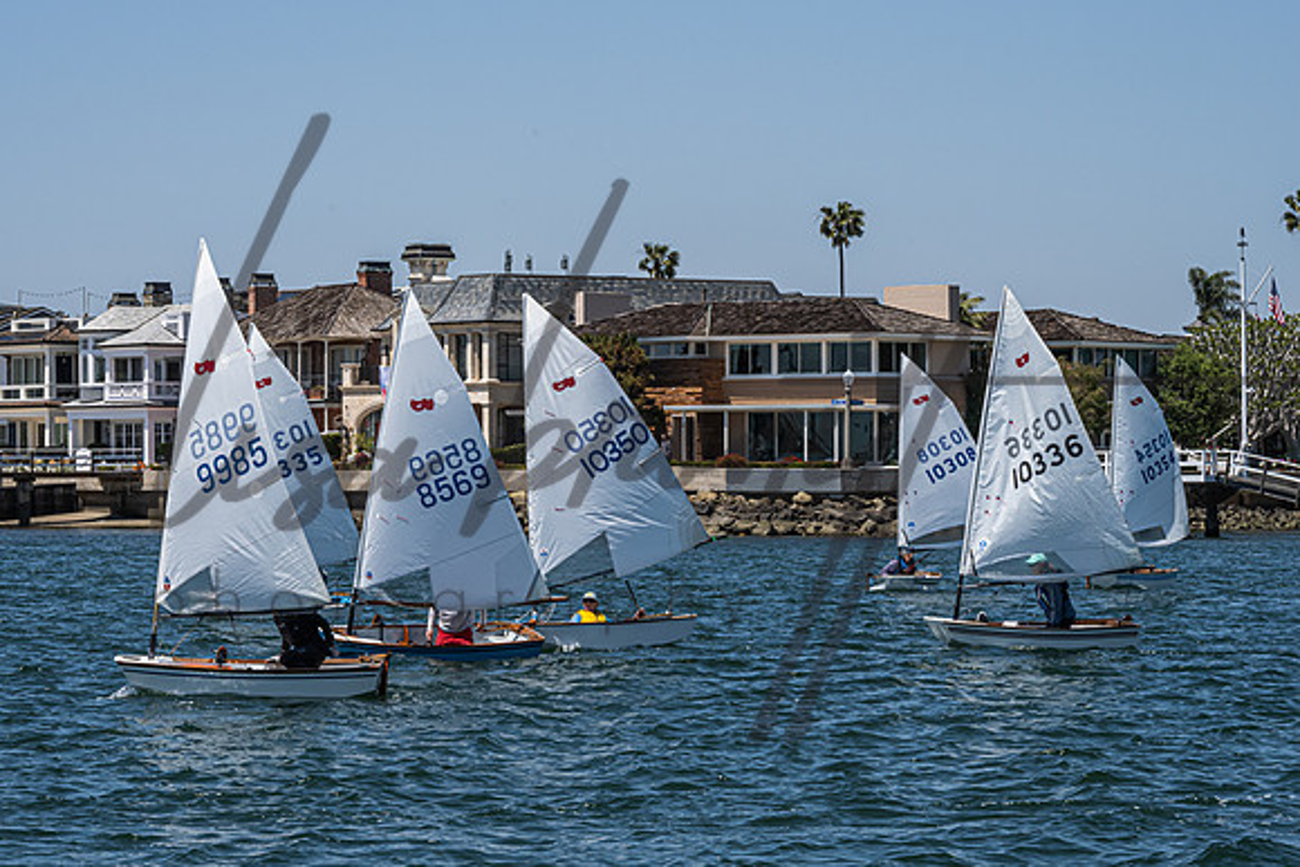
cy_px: 404
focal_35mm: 126
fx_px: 4535
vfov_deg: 10.9
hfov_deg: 16.3
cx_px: 573
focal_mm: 94
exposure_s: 1/320
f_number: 18
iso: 250
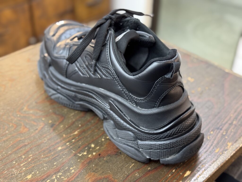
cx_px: 121
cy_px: 91
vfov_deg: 30.3
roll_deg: -1.4
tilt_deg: -36.6
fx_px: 336
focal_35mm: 48
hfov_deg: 39.7
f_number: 1.78
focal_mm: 6.76
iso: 250
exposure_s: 1/40
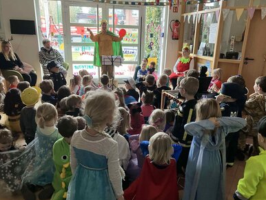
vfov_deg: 48.3
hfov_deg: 61.6
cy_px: 103
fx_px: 223
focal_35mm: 29
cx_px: 137
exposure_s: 1/30
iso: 640
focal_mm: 3.99
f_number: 1.8
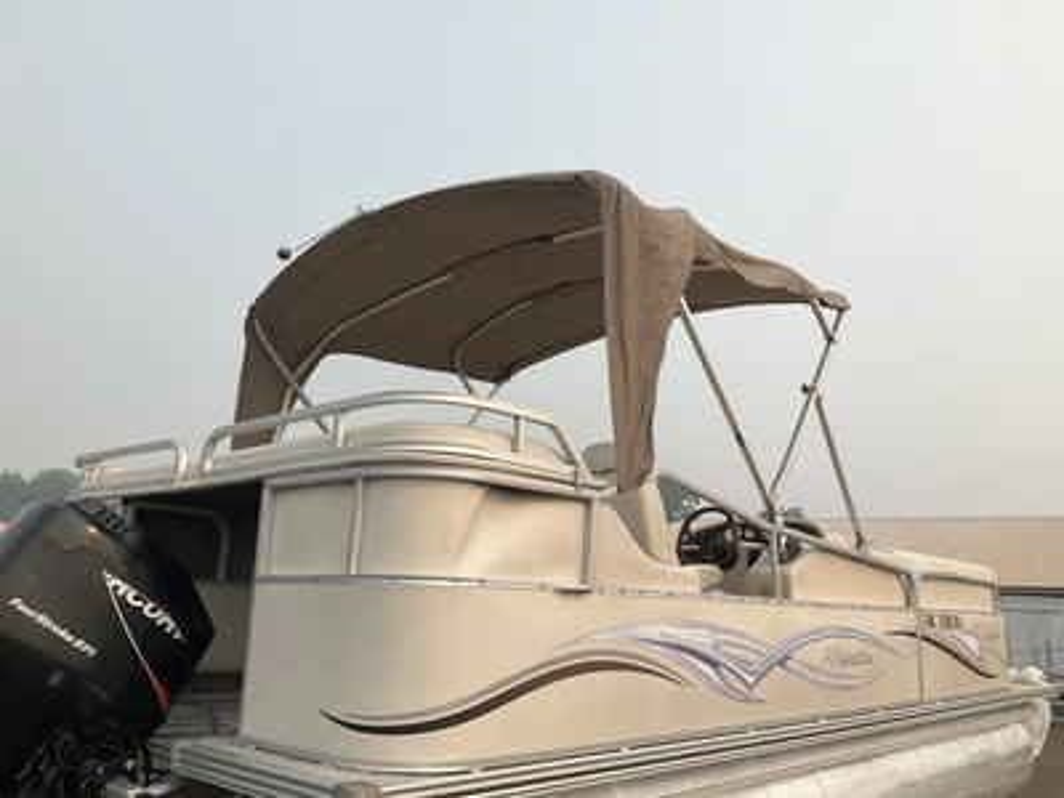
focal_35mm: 29
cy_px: 399
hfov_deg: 61.7
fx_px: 891
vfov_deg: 48.2
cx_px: 532
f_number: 1.8
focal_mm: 3
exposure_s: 1/2227
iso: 25
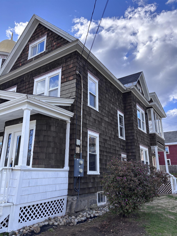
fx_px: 177
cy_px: 118
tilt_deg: +18.5
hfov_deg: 53.1
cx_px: 88
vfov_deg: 67.3
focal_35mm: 26
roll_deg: -1.5
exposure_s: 1/1152
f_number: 1.6
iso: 50
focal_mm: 5.96
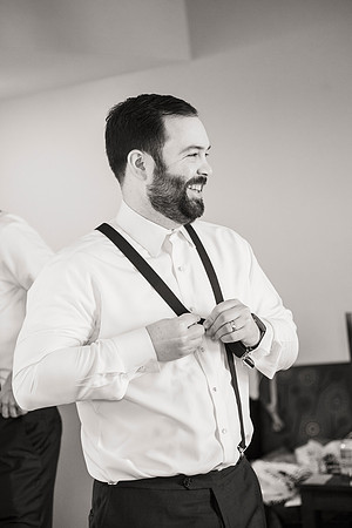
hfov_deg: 17.1
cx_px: 176
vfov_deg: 25.4
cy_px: 264
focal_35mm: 80
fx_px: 1173
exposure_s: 1/320
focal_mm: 80
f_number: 3.5
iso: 3200
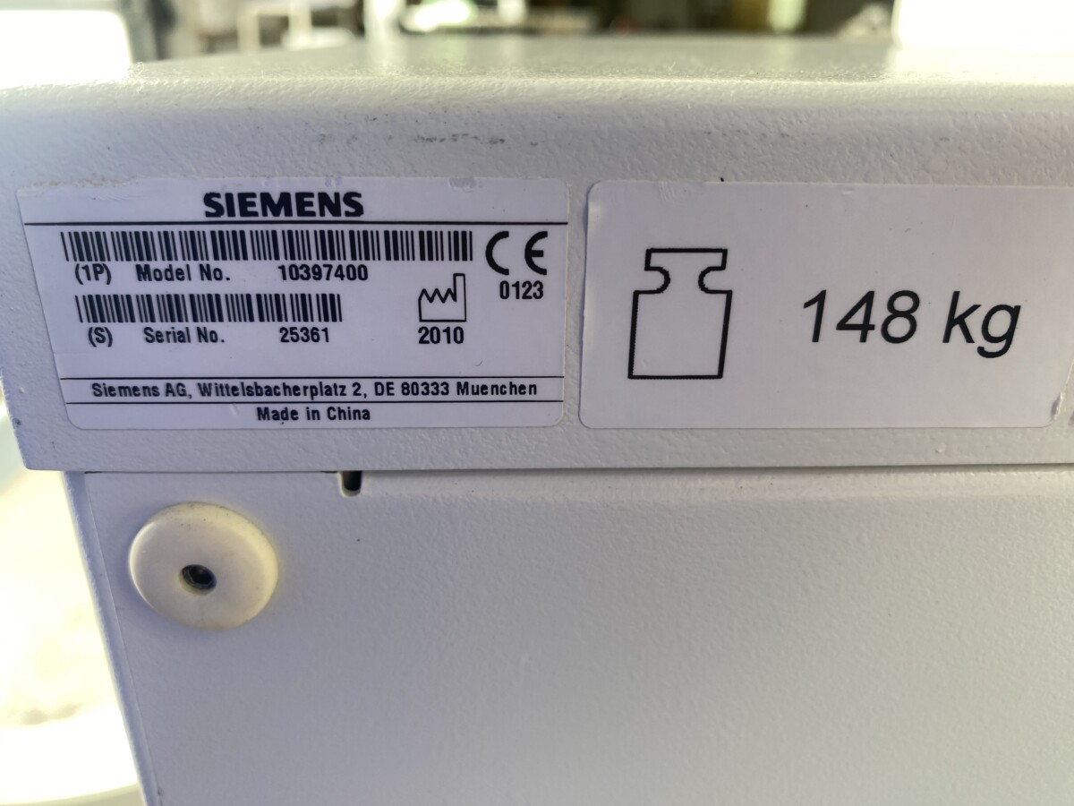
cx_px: 537
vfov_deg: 54.9
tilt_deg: -24.2
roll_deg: +0.5
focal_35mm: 25
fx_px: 776
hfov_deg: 69.4
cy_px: 403
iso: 32
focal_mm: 4.25
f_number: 1.8
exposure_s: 1/100
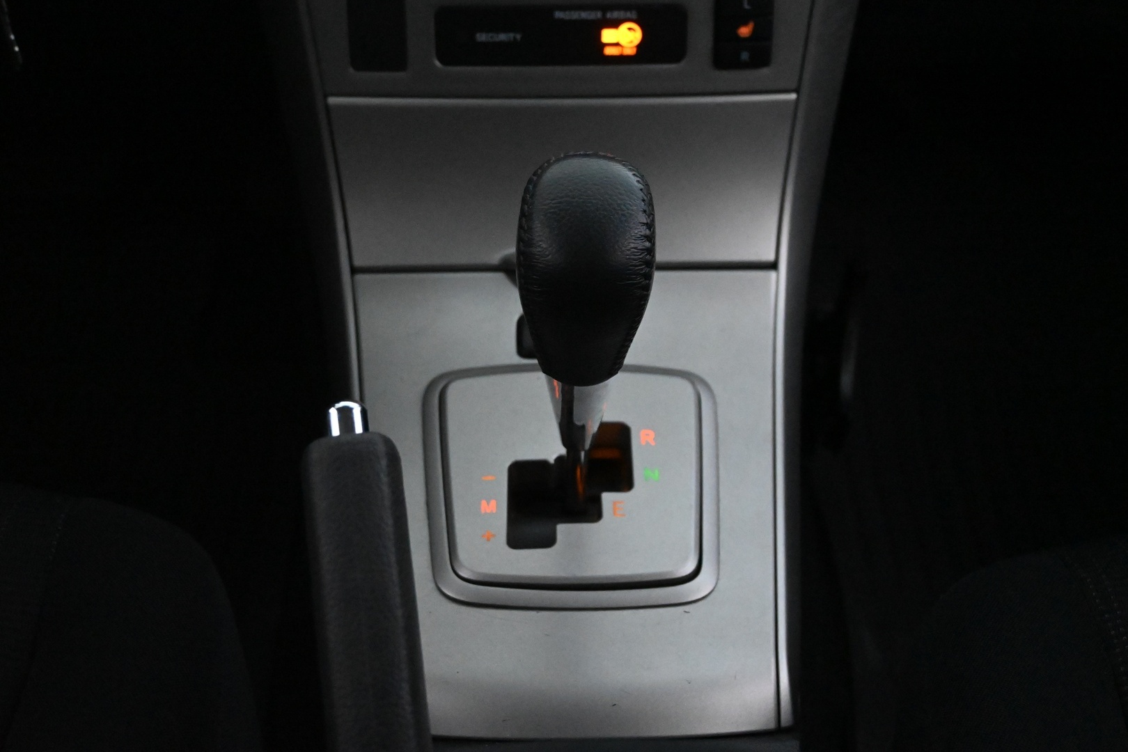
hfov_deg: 37.9
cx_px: 564
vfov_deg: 25.8
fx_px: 1645
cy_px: 376
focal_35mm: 52
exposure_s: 1/60
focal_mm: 35
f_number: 5.3
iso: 11400
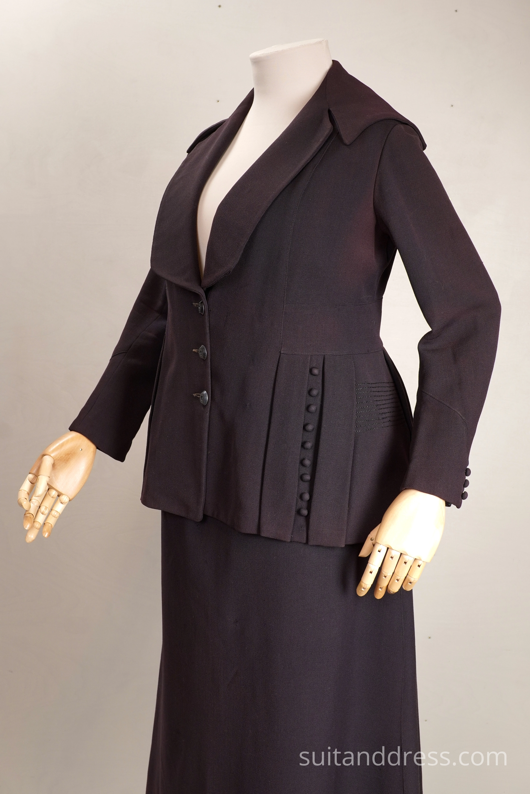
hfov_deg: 28.1
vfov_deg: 41.1
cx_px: 265
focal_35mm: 48
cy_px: 397
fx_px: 1060
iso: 320
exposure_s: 1/15
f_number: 8
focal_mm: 32
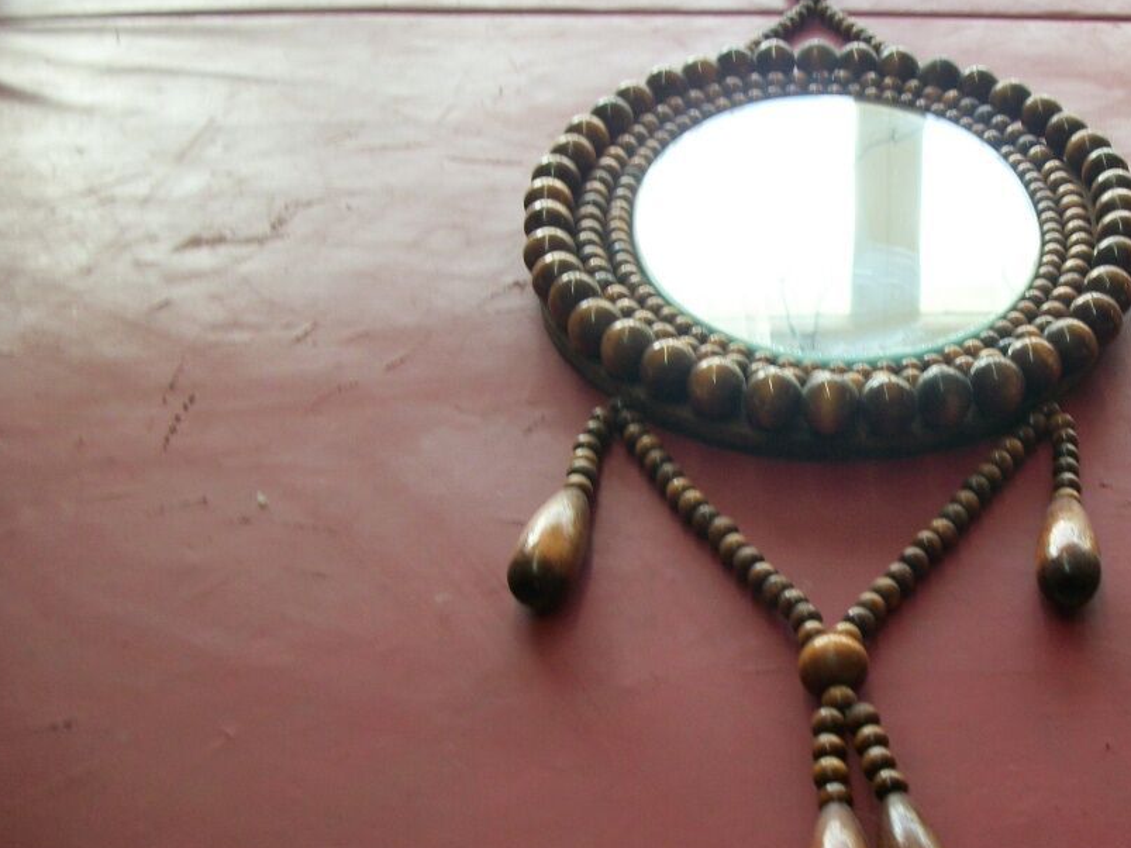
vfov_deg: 28.5
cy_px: 501
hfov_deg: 36.6
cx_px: 844
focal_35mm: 51
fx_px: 1666
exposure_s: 1/60
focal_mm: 5.7
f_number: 2.9
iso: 80
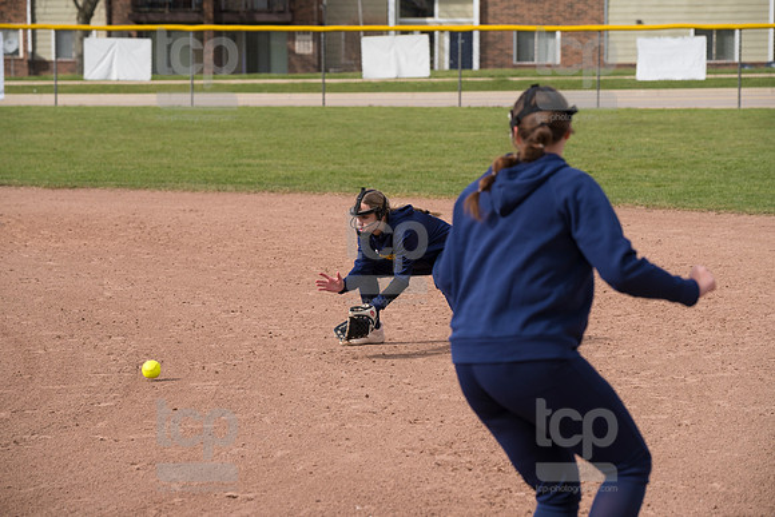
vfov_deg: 10.2
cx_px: 388
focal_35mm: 135
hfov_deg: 15.2
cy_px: 258
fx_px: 2907
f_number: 5.6
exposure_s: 1/1600
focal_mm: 135
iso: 400
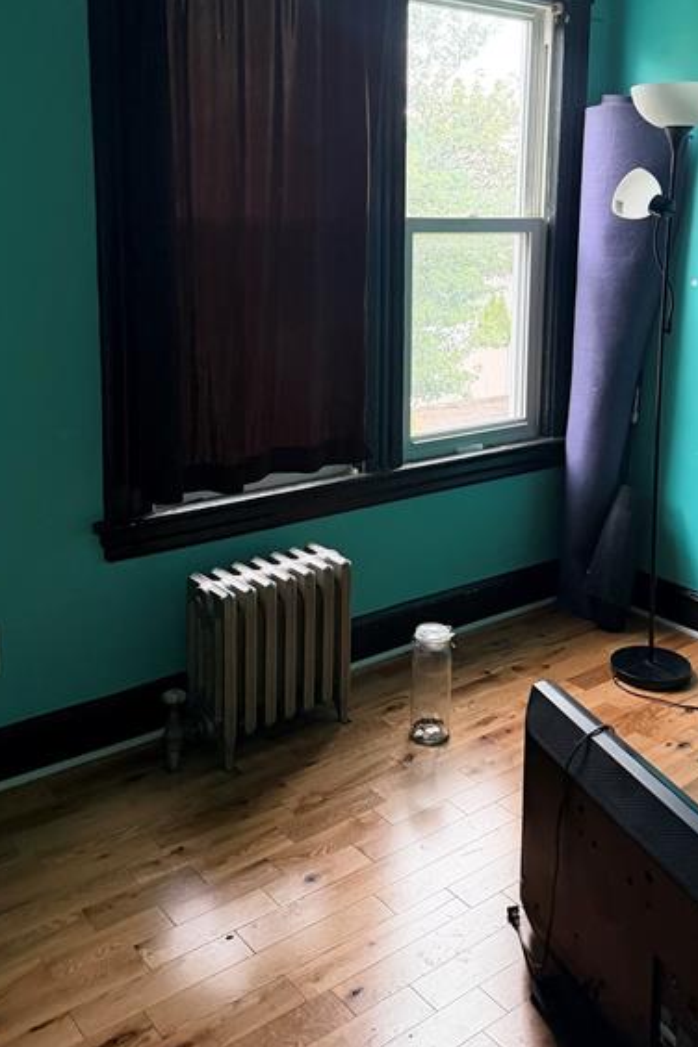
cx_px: 394
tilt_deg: -4.8
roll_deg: +0.2
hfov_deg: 38.8
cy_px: 351
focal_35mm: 34
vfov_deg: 54.7
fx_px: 989
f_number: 1.78
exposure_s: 1/60
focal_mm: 6.76
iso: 640
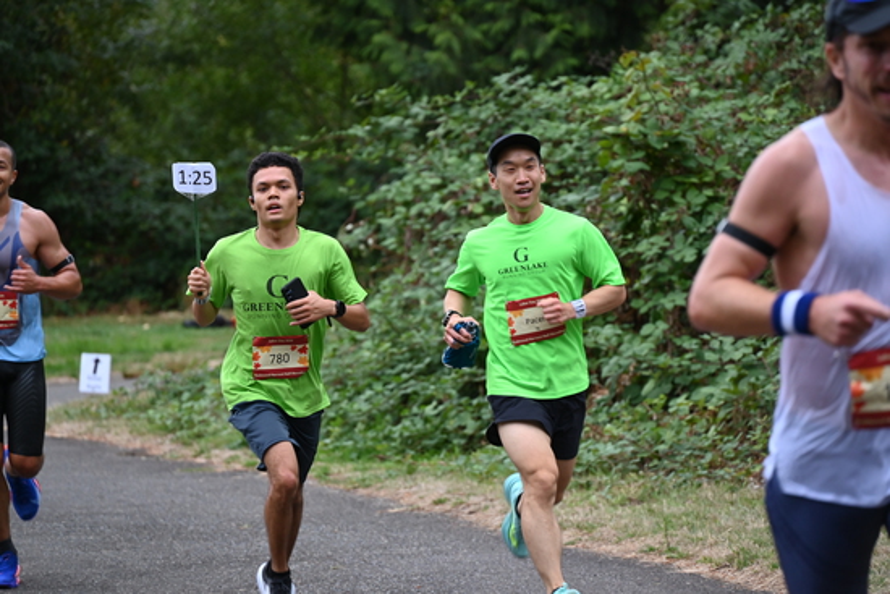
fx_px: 4945
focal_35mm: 200
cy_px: 297
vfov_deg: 6.9
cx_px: 445
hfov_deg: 10.3
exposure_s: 1/250
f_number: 6.3
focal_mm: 200
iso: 1000
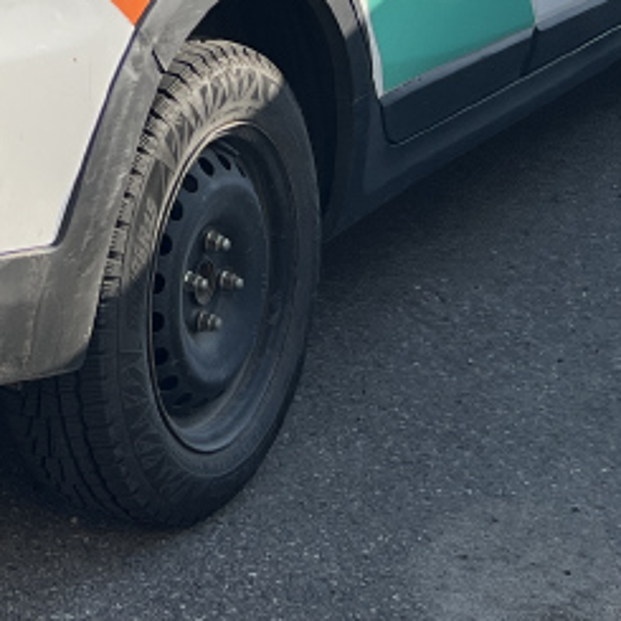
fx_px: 2476
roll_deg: +1.5
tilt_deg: -7.9
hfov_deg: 13.9
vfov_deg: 13.4
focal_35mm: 122
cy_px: -321
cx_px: -132
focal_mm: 5.7
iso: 50
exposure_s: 1/2353
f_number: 1.5
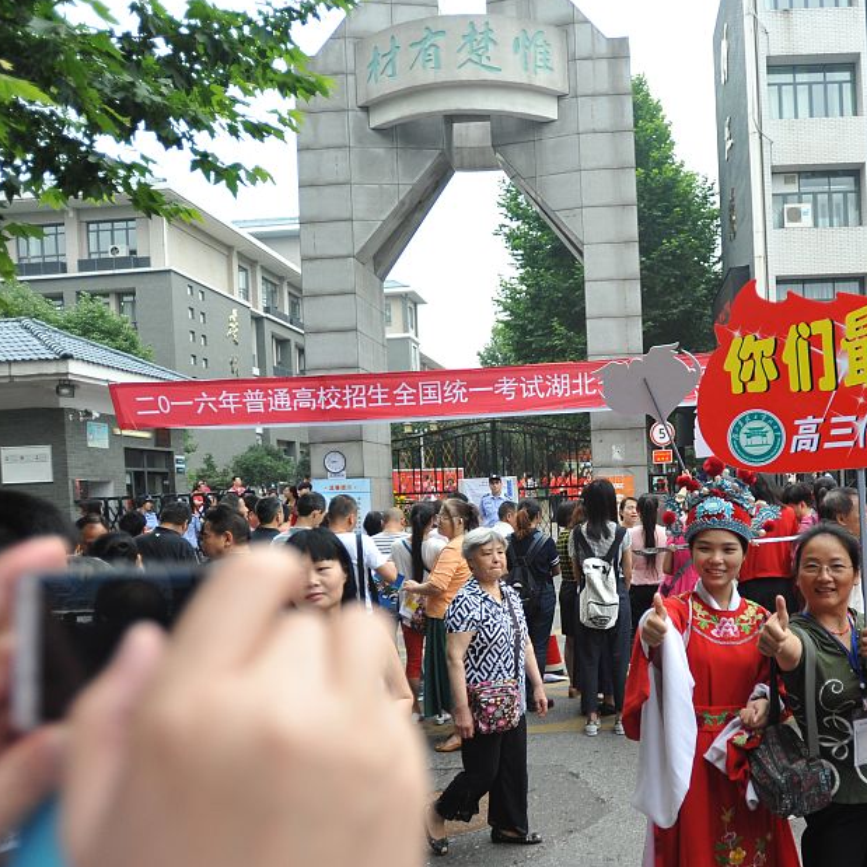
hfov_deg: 55.7
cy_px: 521
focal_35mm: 28
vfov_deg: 56.9
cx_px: 602
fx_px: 793
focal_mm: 17
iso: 1000
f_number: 3.5
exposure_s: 1/2500
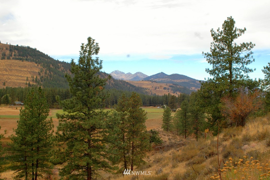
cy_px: 90
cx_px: 138
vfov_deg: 31.2
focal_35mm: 43
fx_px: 322
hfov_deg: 45.4
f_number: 8
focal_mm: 28
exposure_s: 1/250
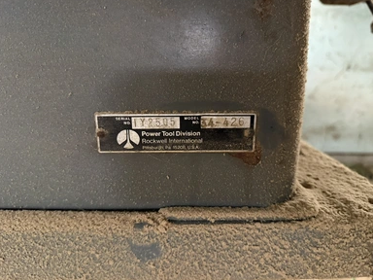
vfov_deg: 54.9
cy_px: 139
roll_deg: -0.8
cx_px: 183
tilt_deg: -14.0
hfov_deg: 69.4
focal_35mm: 25
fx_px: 269
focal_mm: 6.76
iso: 800
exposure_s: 1/30
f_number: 1.78
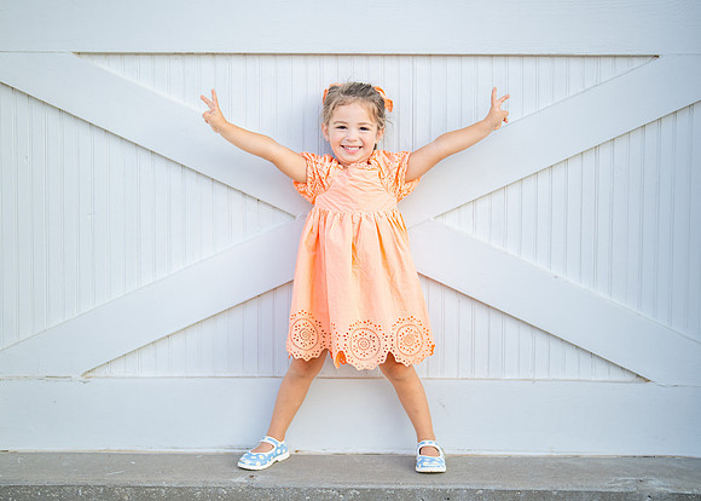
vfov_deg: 25.7
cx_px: 346
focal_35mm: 55
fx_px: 1096
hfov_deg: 35.5
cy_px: 242
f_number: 1.2
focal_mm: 50
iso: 100
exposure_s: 1/500
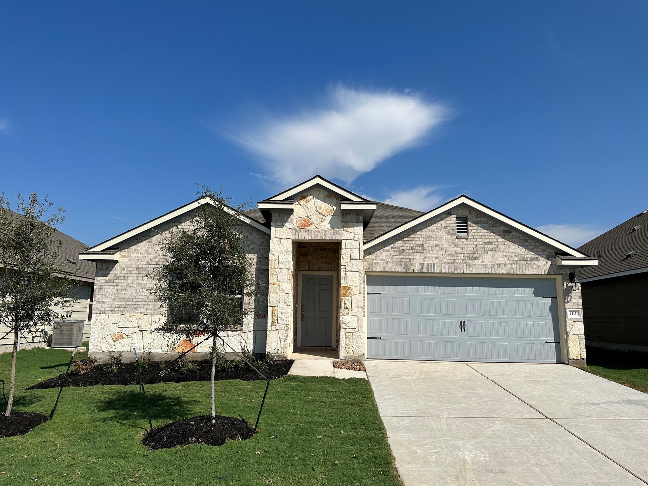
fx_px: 468
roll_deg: -0.9
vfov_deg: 54.9
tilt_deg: +8.0
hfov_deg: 69.4
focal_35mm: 25
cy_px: 239
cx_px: 320
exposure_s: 1/8929
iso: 80
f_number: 1.78
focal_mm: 6.86
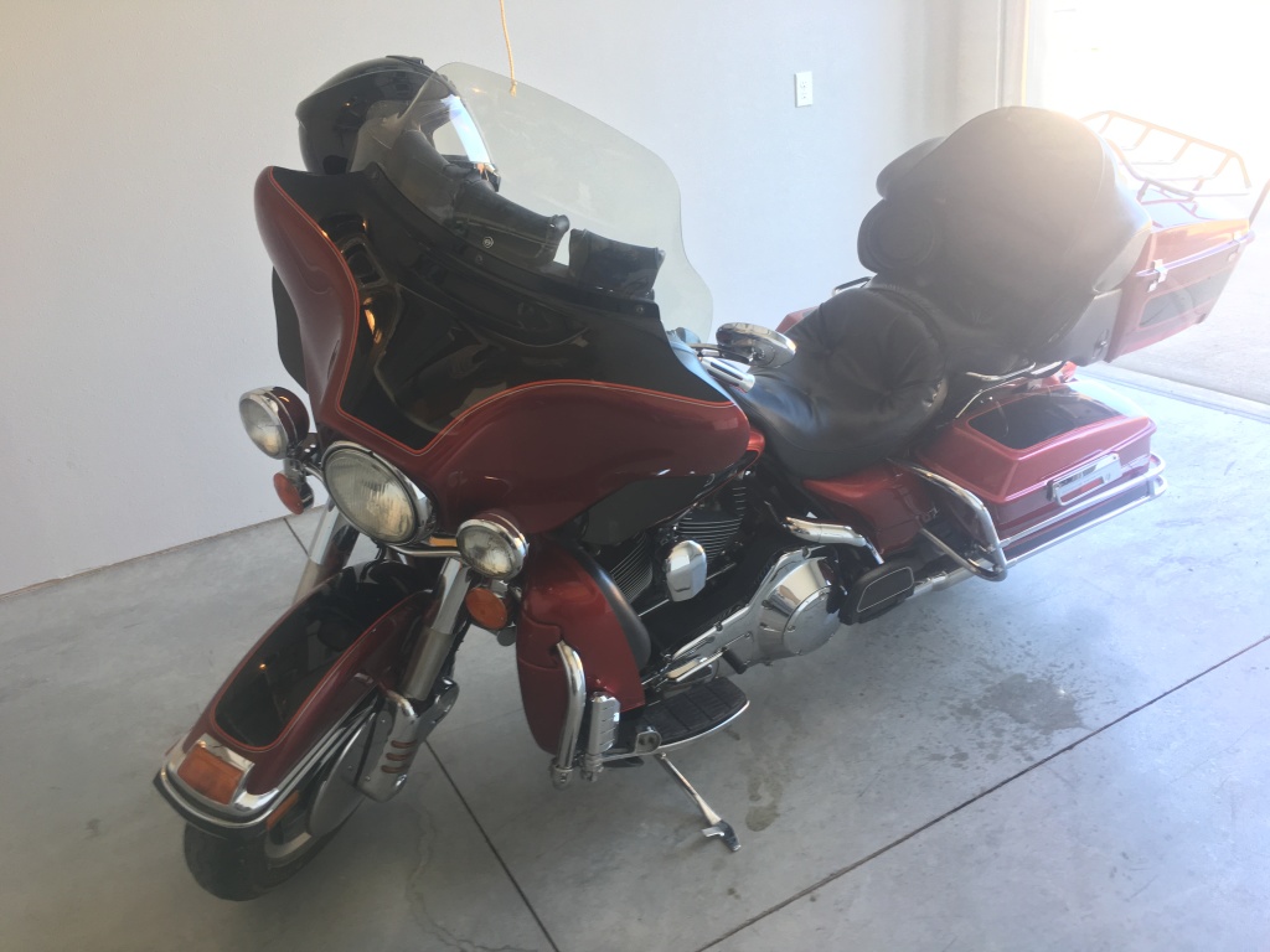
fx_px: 1064
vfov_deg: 48.2
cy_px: 476
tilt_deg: -22.4
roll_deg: +6.8
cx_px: 635
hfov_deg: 61.7
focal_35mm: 29
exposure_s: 1/30
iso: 32
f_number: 2.2
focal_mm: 4.15
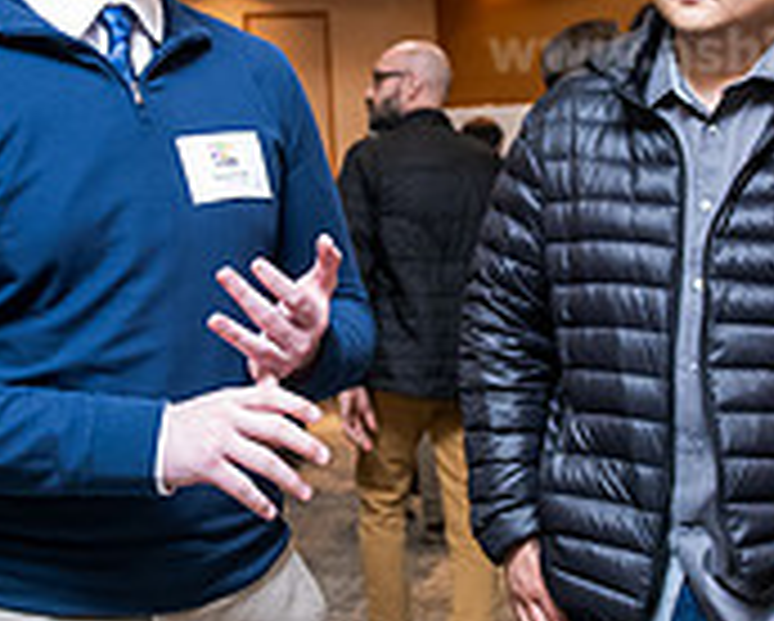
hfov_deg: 25.0
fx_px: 1743
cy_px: 146
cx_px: 284
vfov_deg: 20.0
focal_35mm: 76
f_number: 3.2
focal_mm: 24
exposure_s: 1/200
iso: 1600
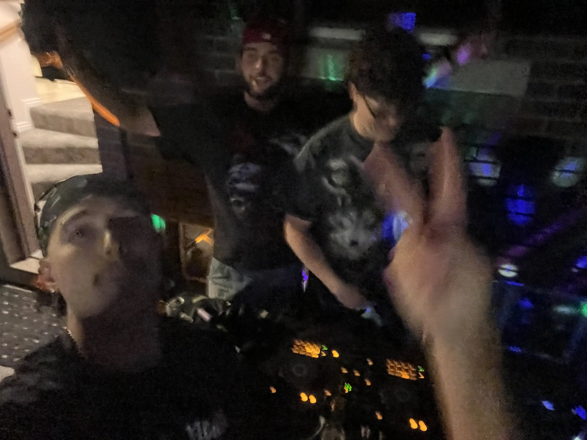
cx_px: 294
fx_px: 390
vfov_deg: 58.9
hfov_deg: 73.9
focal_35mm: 23
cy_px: 220
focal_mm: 2.71
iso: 2000
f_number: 2.2
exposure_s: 1/15
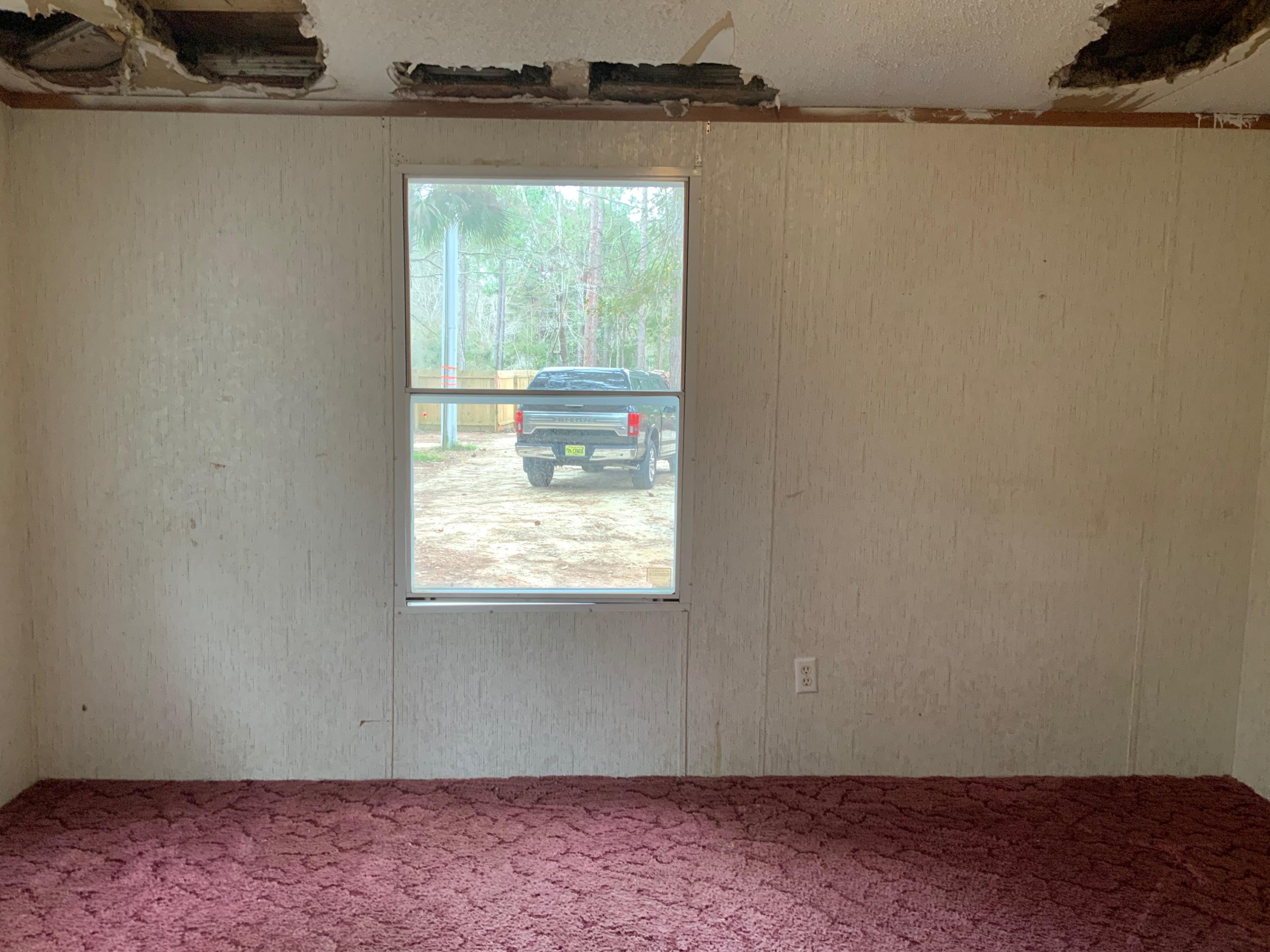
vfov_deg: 48.2
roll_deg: -0.2
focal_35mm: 29
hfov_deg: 61.7
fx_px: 1064
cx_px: 635
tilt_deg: -6.3
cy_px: 476
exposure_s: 1/60
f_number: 1.8
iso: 64
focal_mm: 3
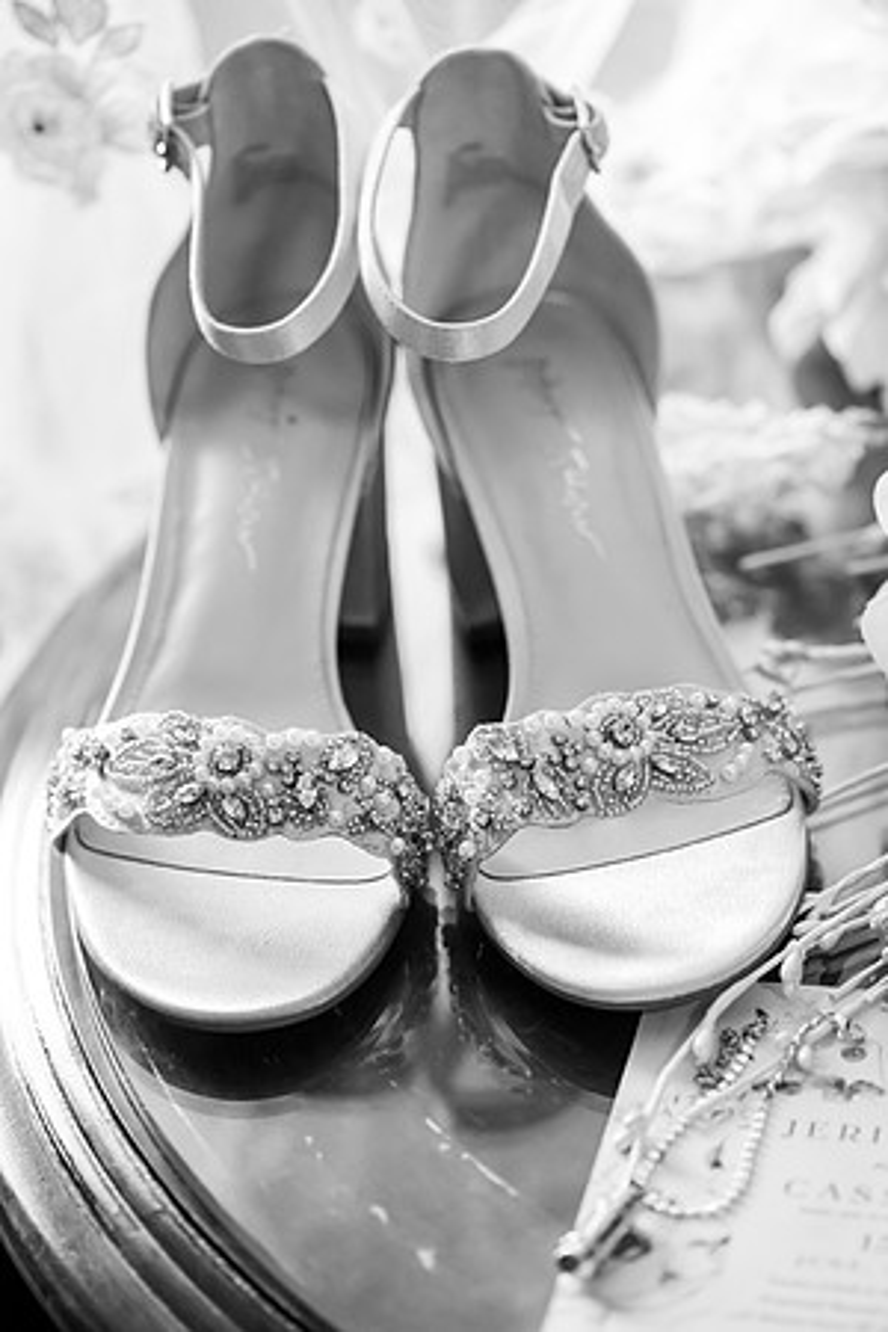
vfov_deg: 19.5
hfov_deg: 13.0
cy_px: 666
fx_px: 3885
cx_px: 444
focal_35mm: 105
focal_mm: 105
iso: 8000
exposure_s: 1/320
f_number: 4.5
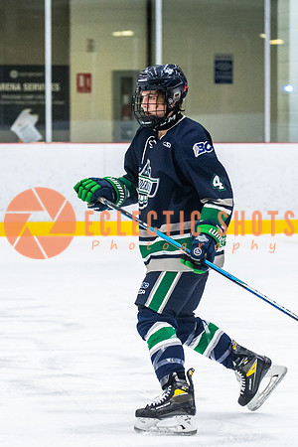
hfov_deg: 7.2
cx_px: 194
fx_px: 2375
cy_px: 223
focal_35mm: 191
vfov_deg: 10.8
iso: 1600
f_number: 2.8
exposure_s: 1/640
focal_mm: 85
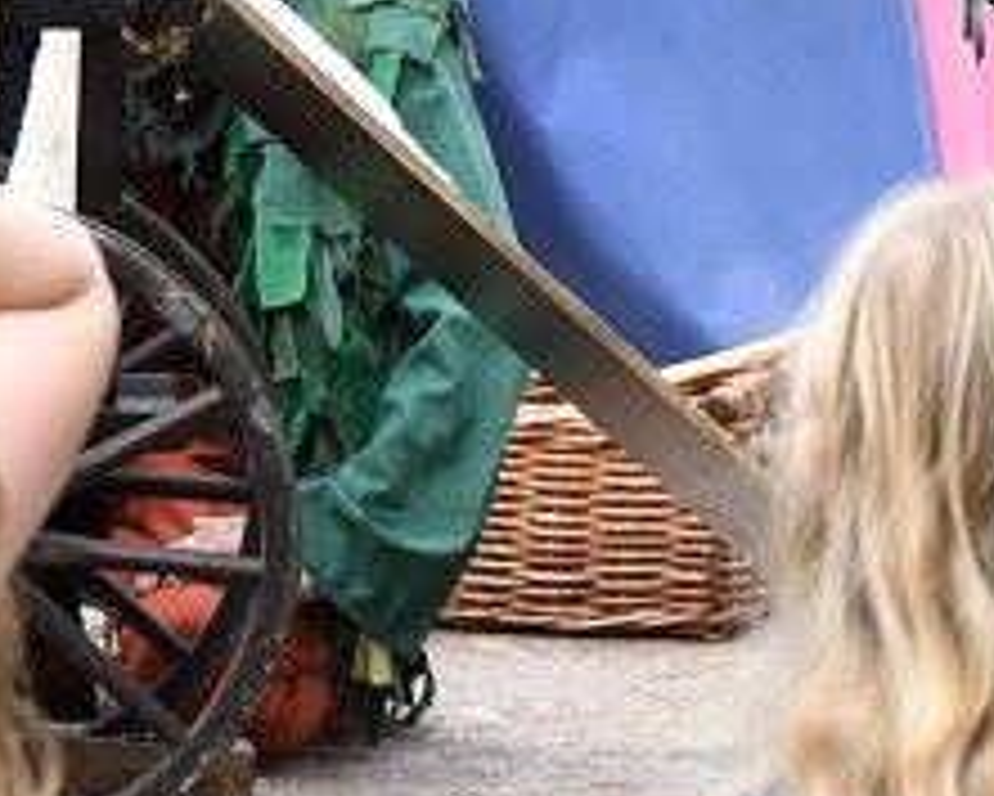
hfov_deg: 5.2
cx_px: -148
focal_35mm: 369
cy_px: -101
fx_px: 10860
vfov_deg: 4.2
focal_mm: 58
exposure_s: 1/200
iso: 640
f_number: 4.8
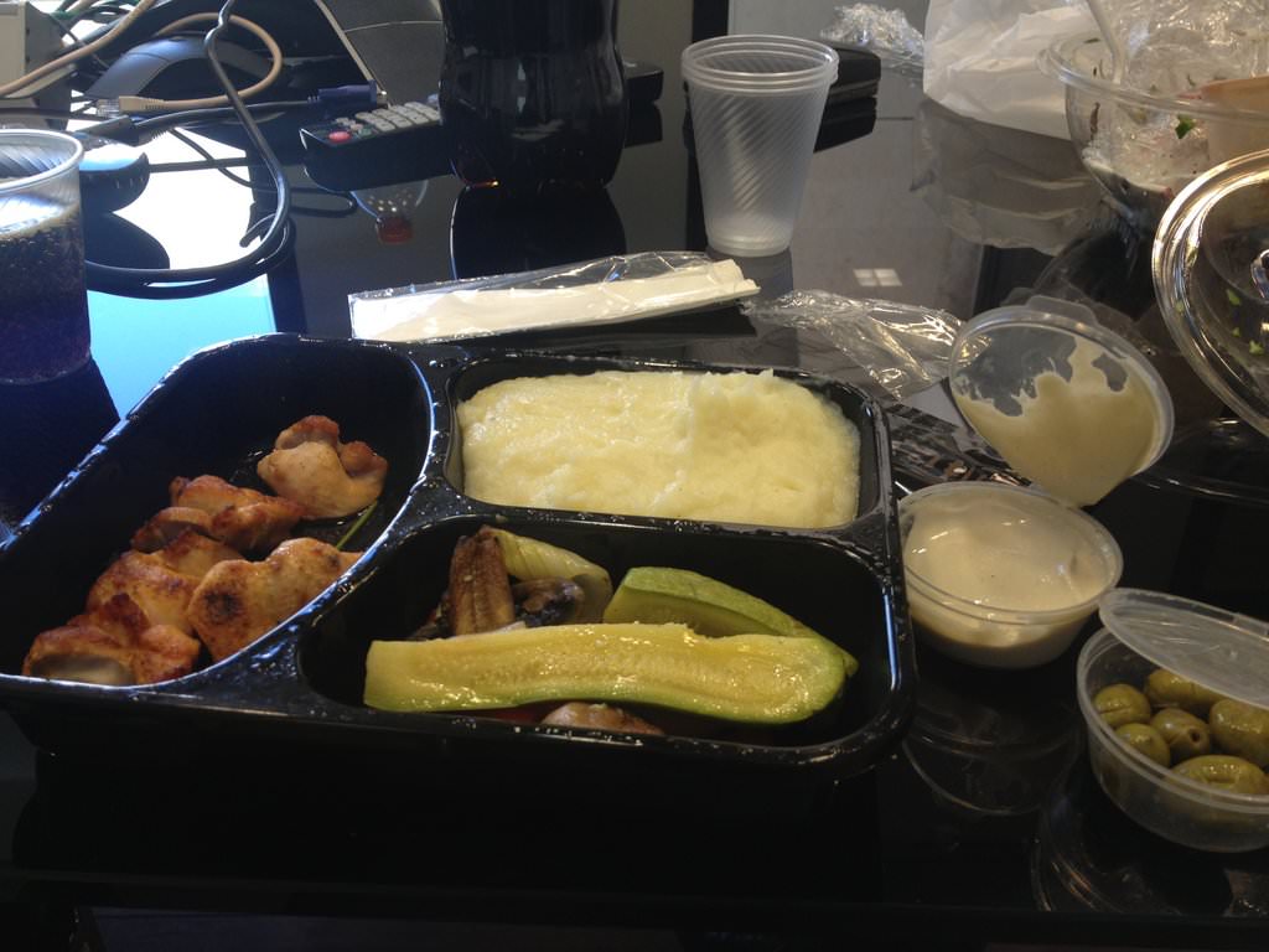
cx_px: 634
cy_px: 476
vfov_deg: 40.7
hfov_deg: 52.6
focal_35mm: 35
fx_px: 1283
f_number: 2.4
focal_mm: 4.28
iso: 64
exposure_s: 1/40
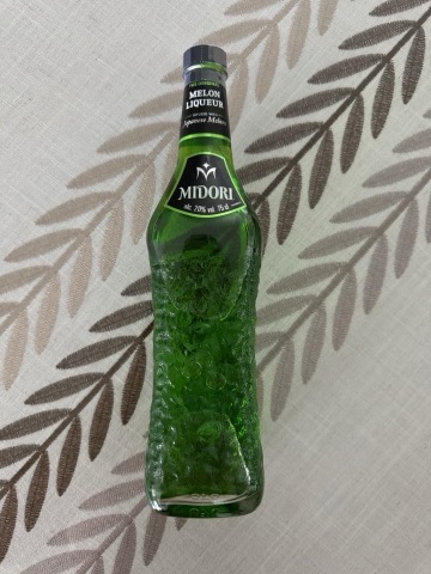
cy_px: 287
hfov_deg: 56.8
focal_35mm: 24
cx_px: 216
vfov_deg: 71.6
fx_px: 398
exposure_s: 1/40
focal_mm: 6.76
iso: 1000
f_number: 1.78
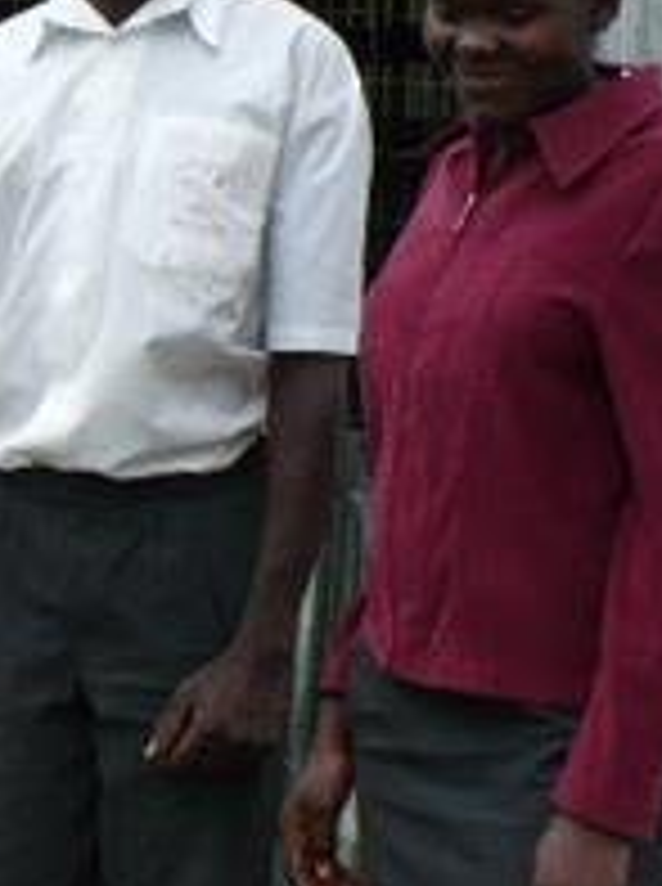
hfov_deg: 10.1
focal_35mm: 140
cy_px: 477
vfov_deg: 14.1
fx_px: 3582
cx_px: -437
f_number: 2.8
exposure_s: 1/500
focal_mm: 6.1
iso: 100
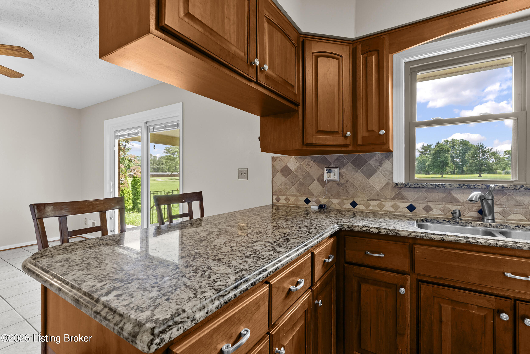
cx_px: 265
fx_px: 236
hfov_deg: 96.7
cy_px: 177
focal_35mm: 16
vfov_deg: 73.8
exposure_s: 1/1.25
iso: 400
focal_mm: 16
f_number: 11
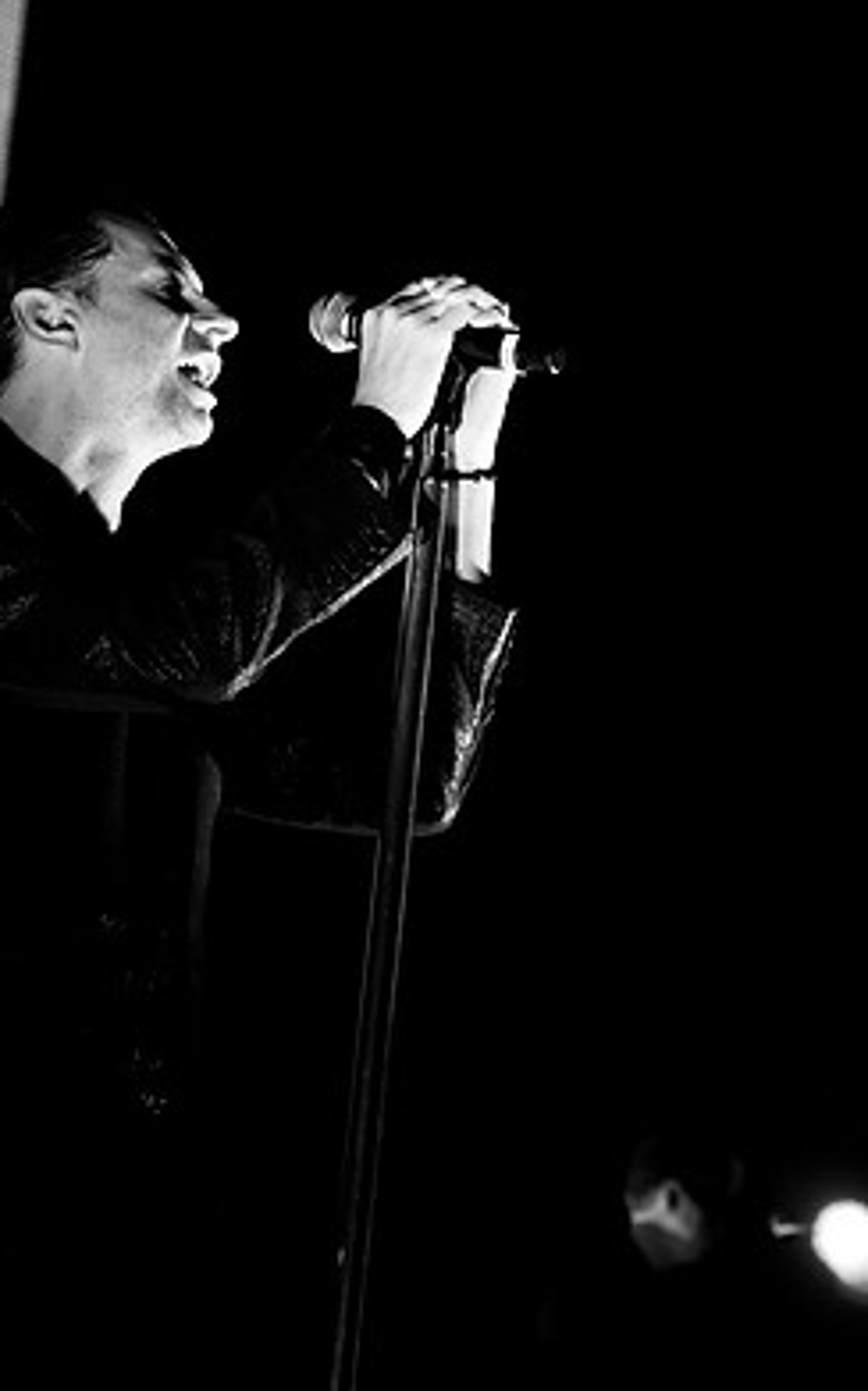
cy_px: 747
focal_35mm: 123
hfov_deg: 10.6
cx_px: 375
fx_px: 4661
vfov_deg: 17.0
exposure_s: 1/160
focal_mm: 70
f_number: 4
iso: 800
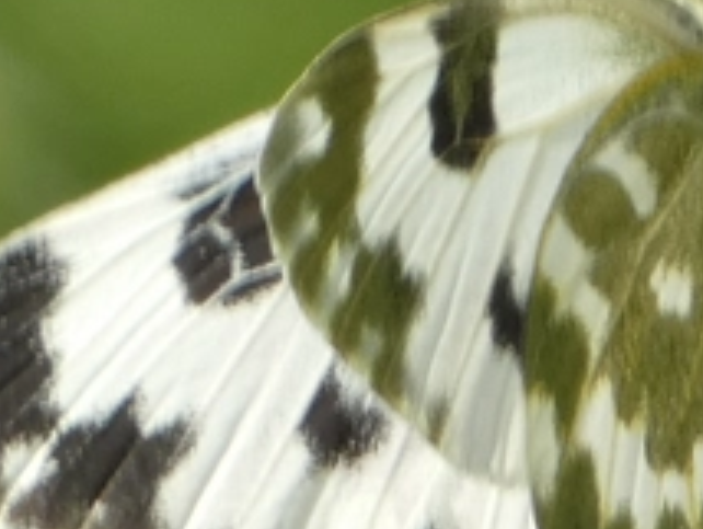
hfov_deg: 1.0
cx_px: 509
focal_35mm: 2035
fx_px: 41374
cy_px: 161
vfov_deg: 0.7
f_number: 5.6
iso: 80
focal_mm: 121.9
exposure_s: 1/100
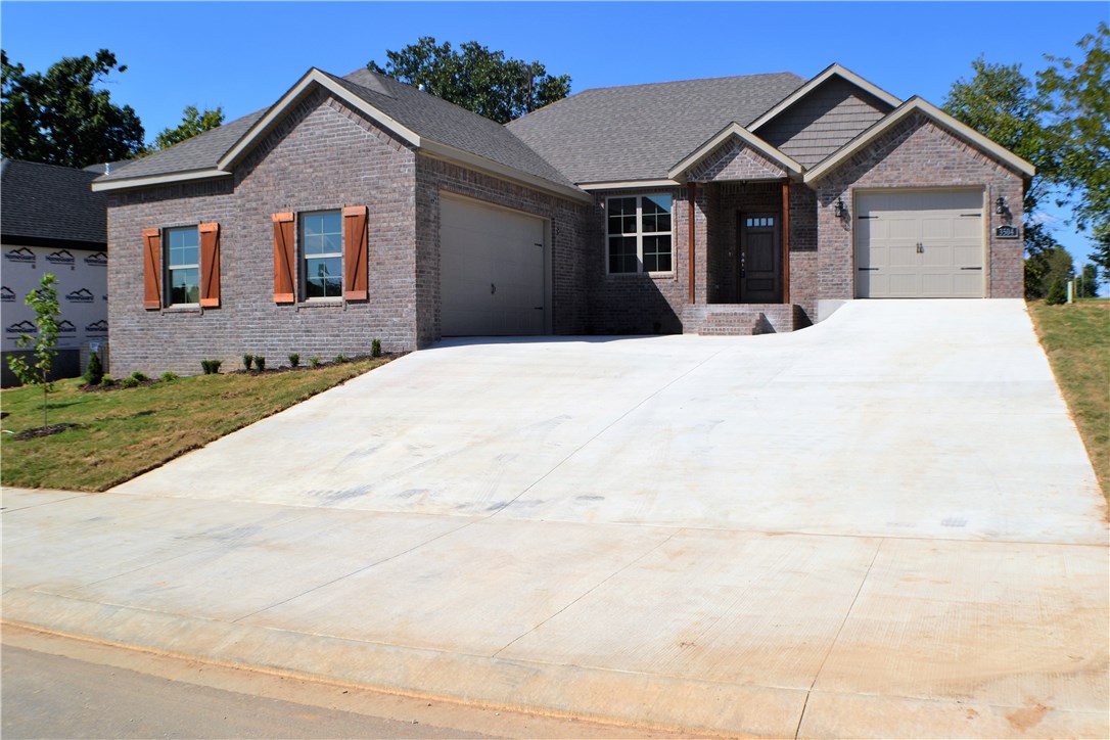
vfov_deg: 31.9
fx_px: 1295
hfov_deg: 46.4
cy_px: 370
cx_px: 555
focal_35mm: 42
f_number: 11
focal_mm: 28
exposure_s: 1/200
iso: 100
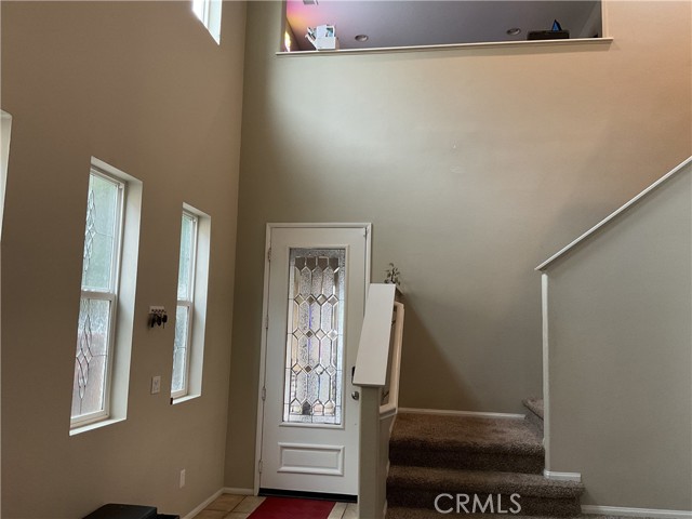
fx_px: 580
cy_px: 260
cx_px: 346
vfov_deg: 48.2
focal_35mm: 29
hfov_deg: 61.7
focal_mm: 3
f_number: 1.8
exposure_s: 1/60
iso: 100
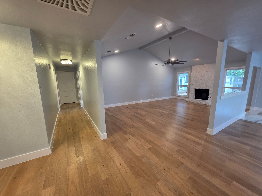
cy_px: 98
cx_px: 131
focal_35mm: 13
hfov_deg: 106.2
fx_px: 98
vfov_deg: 89.9
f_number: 1.9
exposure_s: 1/60
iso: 160
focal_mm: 2.2
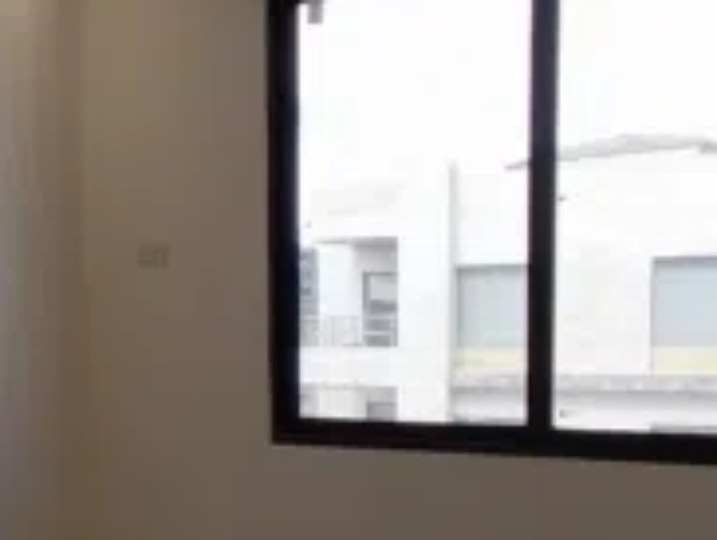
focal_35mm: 50
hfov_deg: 36.2
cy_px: 372
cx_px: 98
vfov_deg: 28.9
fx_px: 1037
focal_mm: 1.3
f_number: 2.2
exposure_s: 1/167
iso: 64
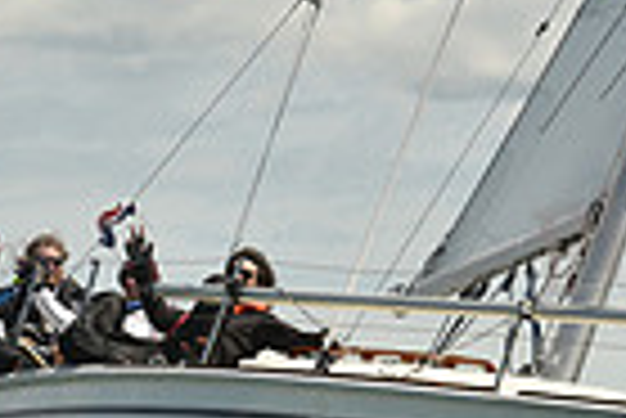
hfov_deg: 4.9
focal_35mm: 418
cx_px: 302
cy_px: 479
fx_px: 7276
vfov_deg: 3.3
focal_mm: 100
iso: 320
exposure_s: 1/800
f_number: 11
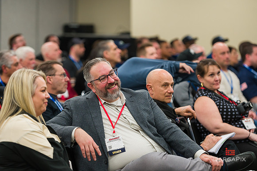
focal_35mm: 135
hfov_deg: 15.2
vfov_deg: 10.1
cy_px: 86
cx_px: 128
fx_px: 963
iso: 1600
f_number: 3.2
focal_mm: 135
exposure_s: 1/400
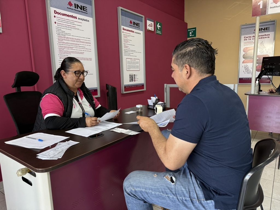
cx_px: 140
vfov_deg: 56.8
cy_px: 105
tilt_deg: -8.7
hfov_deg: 71.6
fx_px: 194
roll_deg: +2.1
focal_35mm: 24
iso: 200
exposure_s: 1/121
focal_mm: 6.76
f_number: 1.78
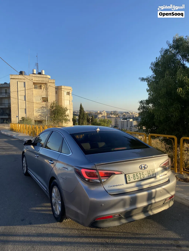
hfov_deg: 53.1
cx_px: 94
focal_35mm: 26
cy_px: 126
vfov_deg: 67.3
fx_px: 189
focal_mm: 4.25
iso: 32
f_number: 1.8
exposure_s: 1/1093
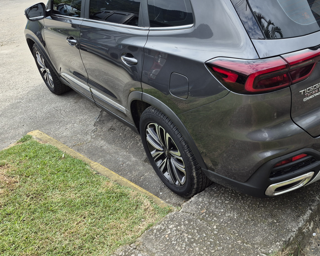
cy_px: 72
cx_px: 215
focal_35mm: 35
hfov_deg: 50.5
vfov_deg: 41.3
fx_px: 331
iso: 25
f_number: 1.8
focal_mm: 5.4
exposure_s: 1/626
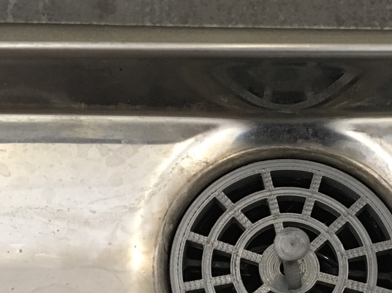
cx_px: 276
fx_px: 804
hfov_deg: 27.2
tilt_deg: -66.0
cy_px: 229
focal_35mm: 71
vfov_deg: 20.5
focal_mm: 4.15
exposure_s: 1/33
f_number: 2.2
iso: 200
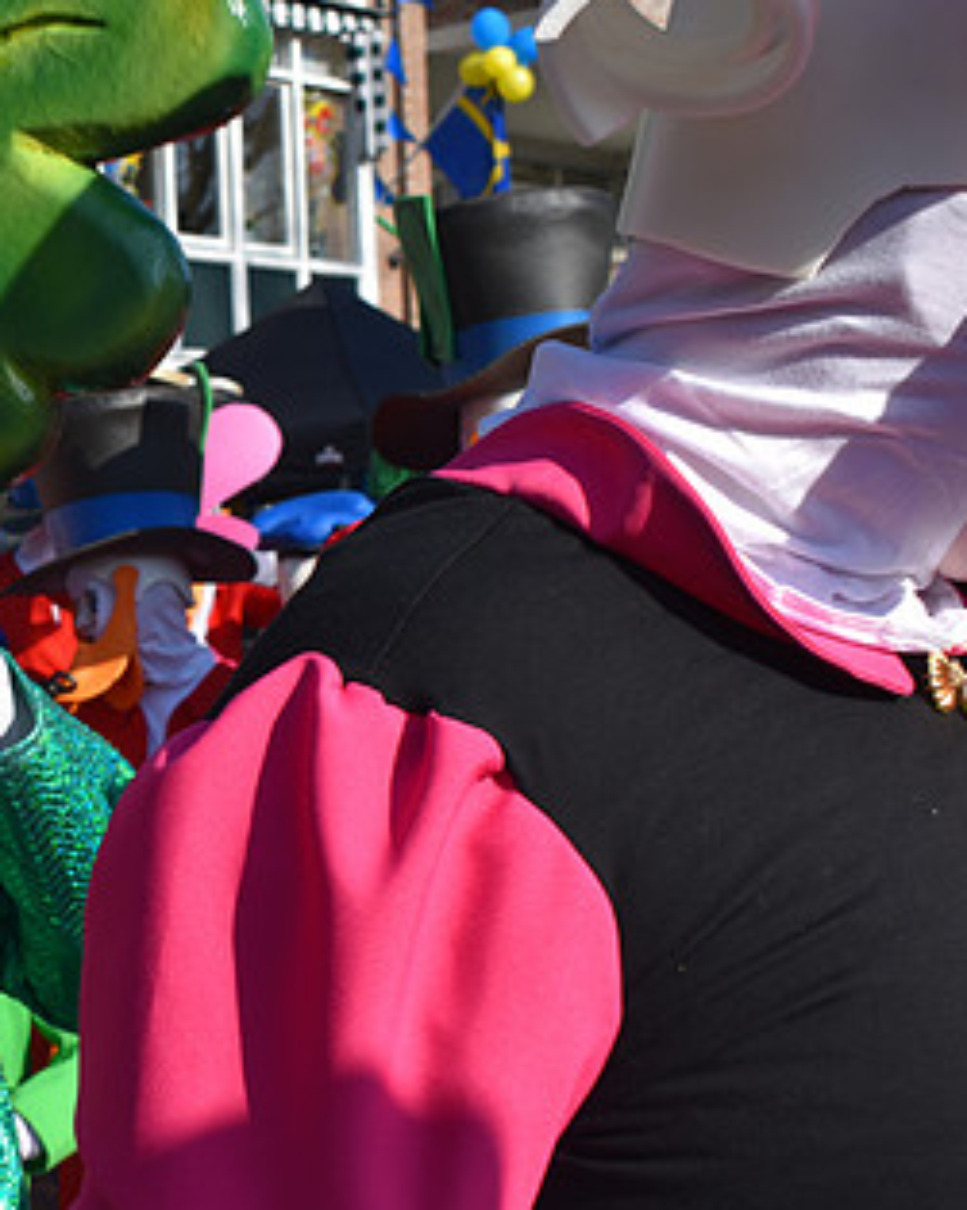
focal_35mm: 78
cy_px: 576
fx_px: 2792
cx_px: -65
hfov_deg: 19.0
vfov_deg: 24.4
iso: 100
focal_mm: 30
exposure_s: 1/320
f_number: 8
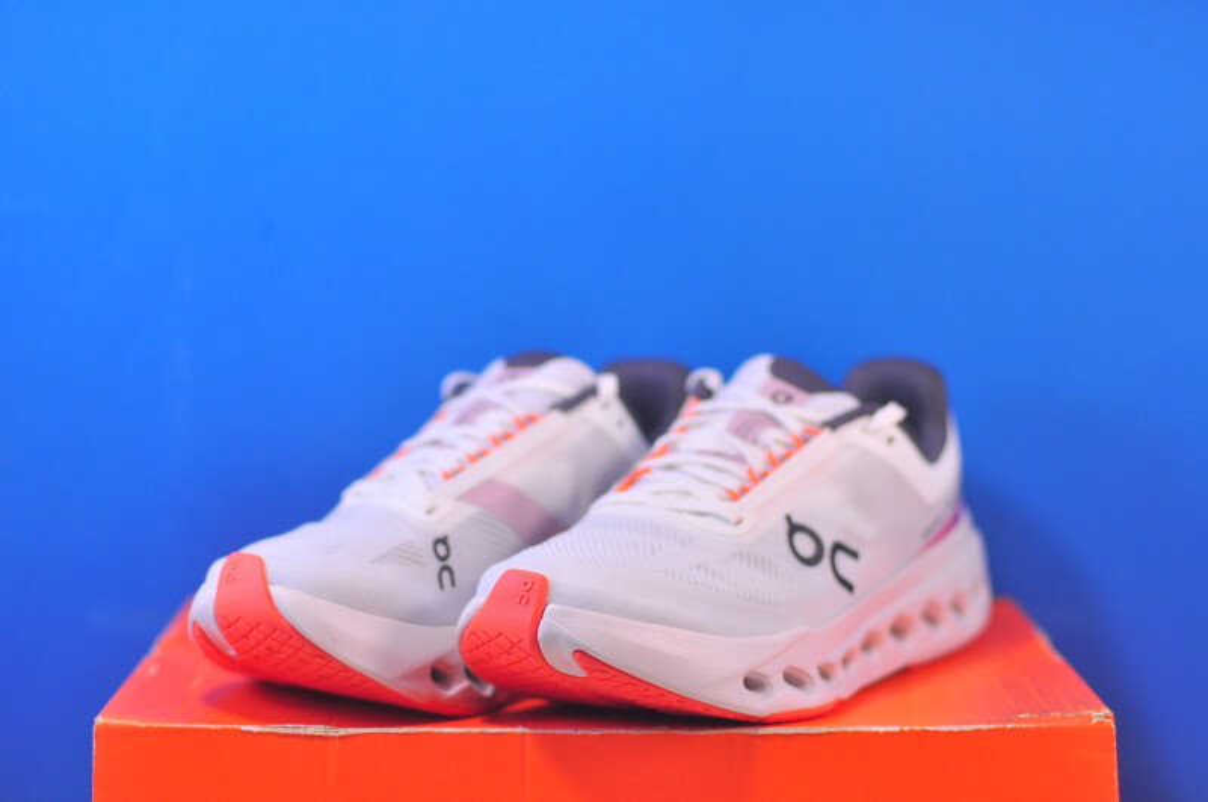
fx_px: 2513
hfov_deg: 27.0
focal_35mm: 75
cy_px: 401
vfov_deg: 18.1
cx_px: 604
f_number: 2.2
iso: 250
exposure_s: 1/320
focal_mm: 50
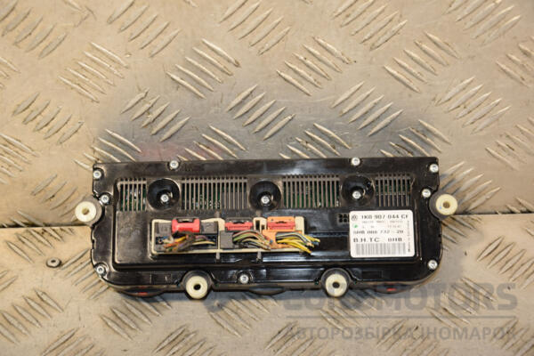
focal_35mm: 93
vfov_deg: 14.7
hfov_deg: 21.9
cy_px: 178
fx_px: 1379
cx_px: 267
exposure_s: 1/200
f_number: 5.3
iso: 800
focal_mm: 62
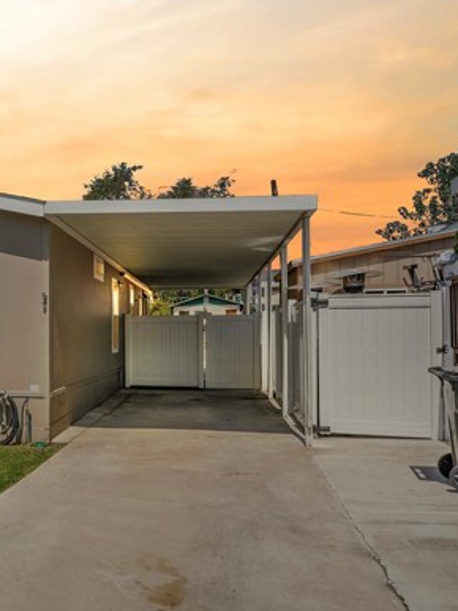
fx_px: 618
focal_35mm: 35
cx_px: -14
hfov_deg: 36.1
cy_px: 321
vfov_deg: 52.6
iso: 100
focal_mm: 22
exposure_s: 1/160
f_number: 13
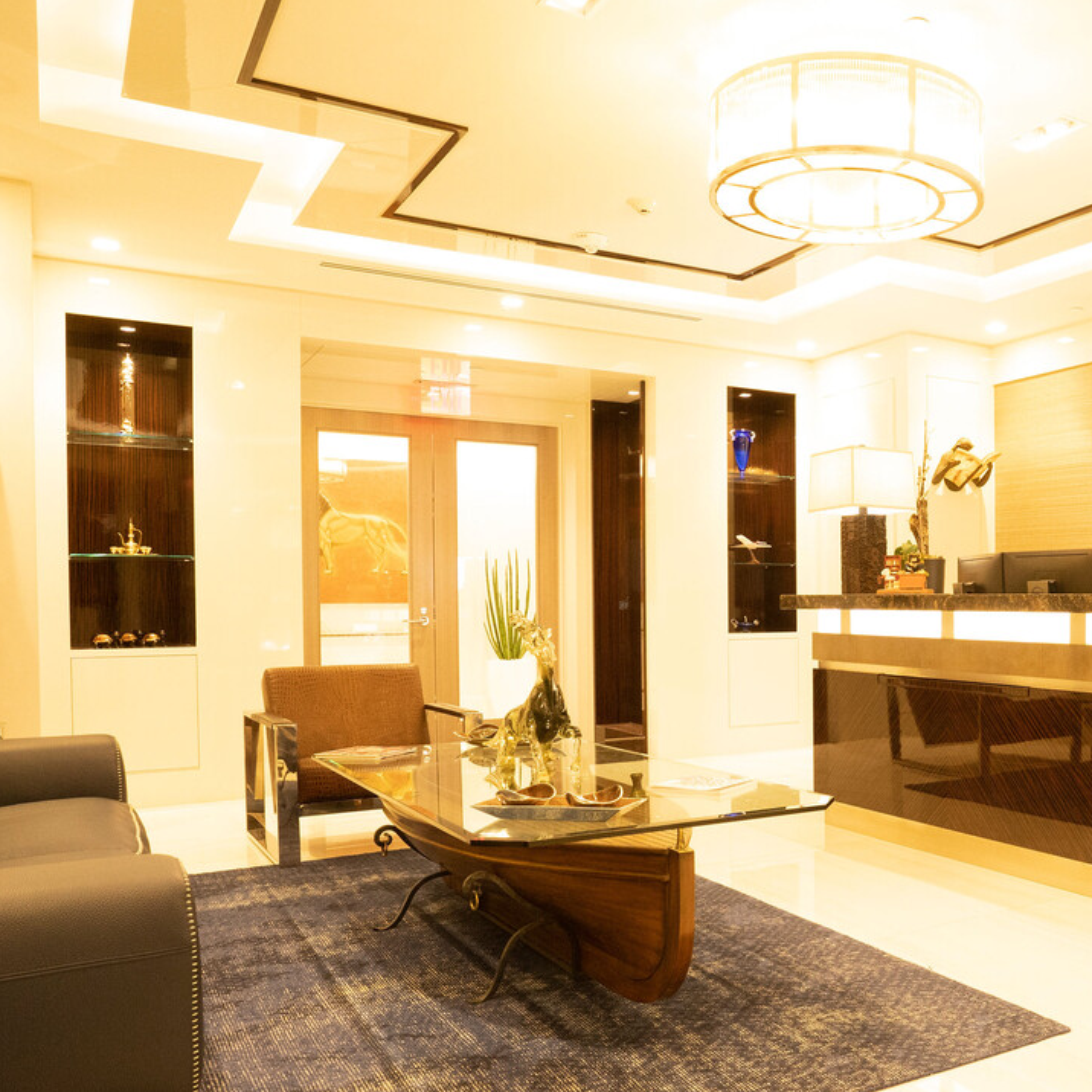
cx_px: 883
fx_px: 1106
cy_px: 635
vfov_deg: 52.3
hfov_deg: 49.3
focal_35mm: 31
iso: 4000
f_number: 9
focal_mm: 18
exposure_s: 1/30
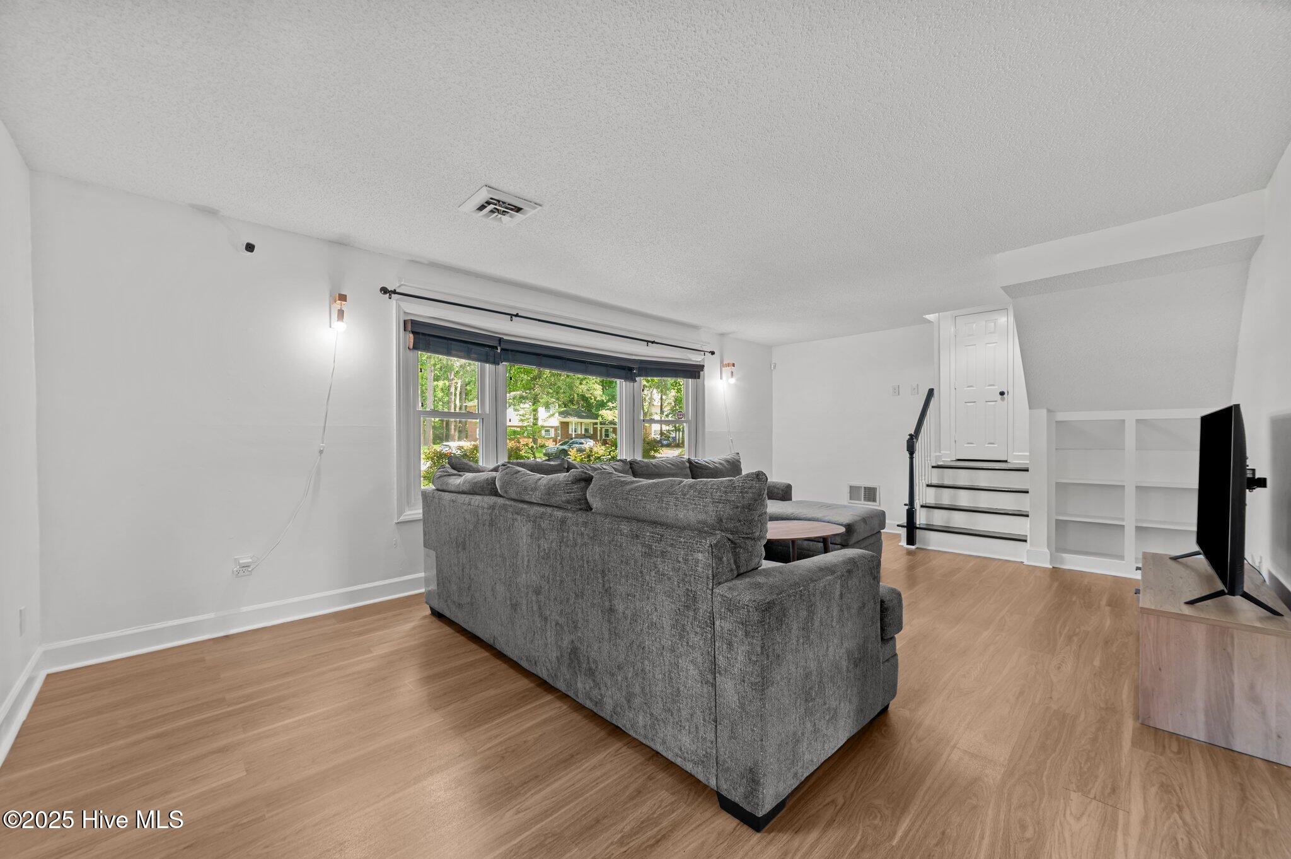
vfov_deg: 81.1
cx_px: 646
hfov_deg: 104.3
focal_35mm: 14
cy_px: 430
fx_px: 502
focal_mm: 14
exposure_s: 1
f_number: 8
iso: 250
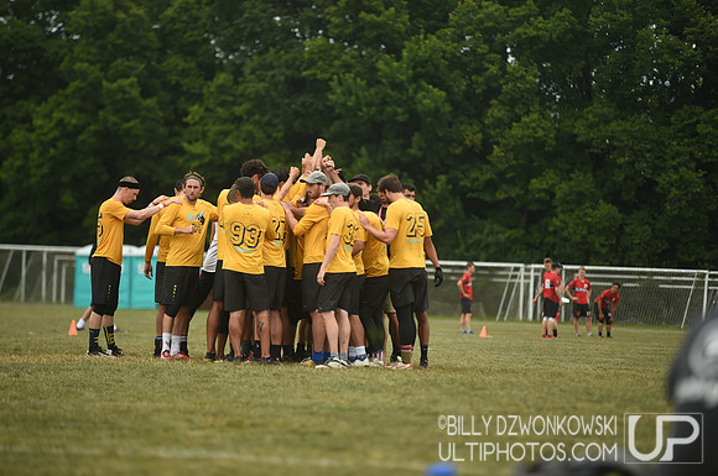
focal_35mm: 200
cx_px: 359
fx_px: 3983
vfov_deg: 6.8
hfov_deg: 10.3
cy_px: 238
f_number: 2.8
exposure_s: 1/1600
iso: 200
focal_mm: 200
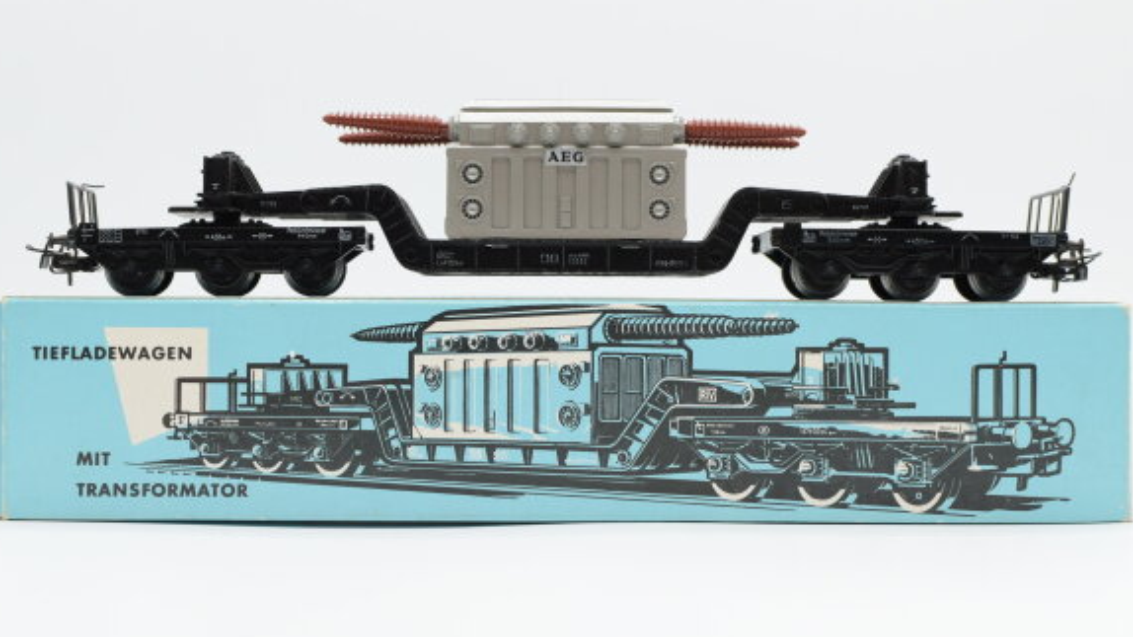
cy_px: 273
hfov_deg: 36.3
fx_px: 1729
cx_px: 563
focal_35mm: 58
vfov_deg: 20.9
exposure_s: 1/125
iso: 320
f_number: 8
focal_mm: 35
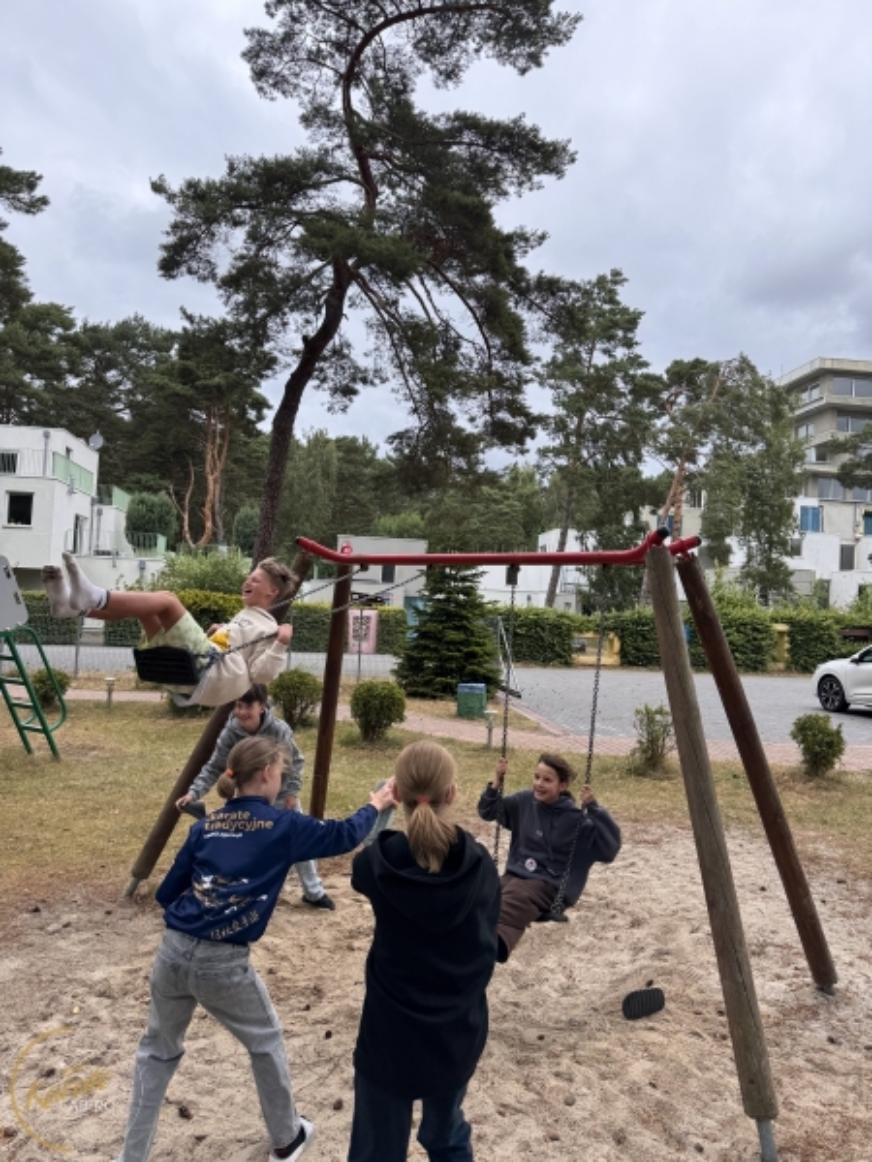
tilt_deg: +2.1
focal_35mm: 24
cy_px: 581
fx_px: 806
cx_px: 436
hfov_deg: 56.8
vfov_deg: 71.6
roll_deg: -2.9
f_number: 1.78
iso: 80
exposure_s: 1/980
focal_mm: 6.76
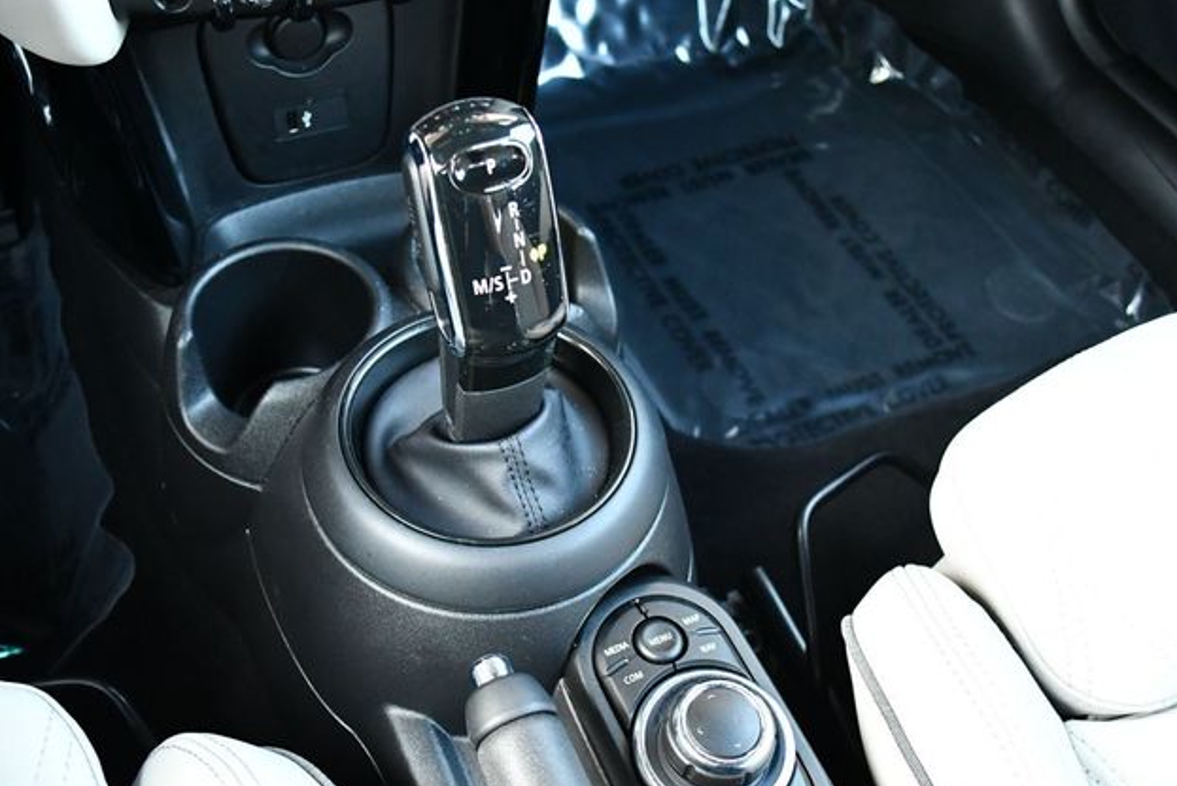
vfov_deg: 36.0
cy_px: 399
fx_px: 1210
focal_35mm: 37
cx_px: 574
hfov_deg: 51.9
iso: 3200
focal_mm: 18
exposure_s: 1/125
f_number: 3.5
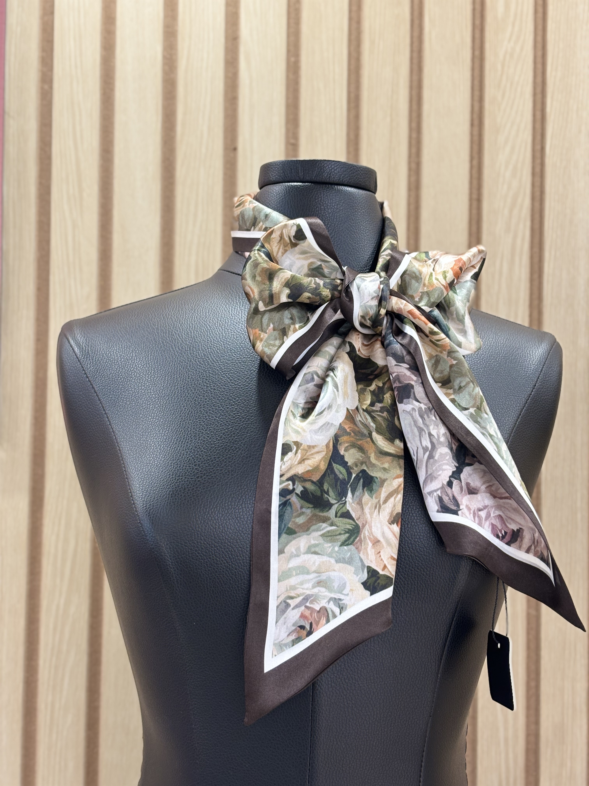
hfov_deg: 28.0
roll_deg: -1.4
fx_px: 1180
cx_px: 294
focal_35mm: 52
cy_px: 393
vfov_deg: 36.8
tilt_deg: +1.8
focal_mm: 5.96
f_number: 1.6
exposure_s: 1/60
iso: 80
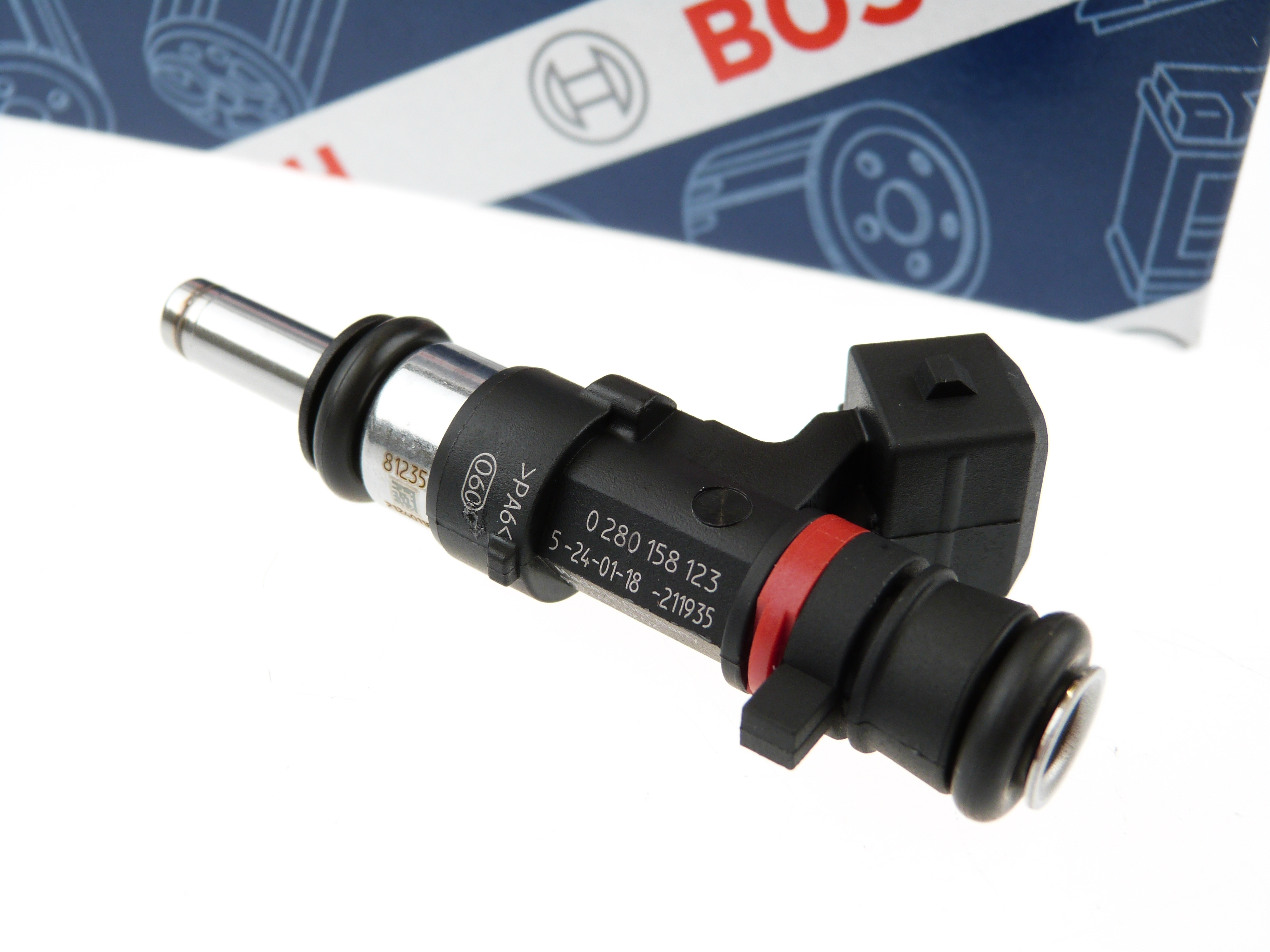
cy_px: 476
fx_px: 1798
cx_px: 635
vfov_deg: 29.7
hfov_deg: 38.9
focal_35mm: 49
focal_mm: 8.7
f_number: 3.2
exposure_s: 1/100
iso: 100
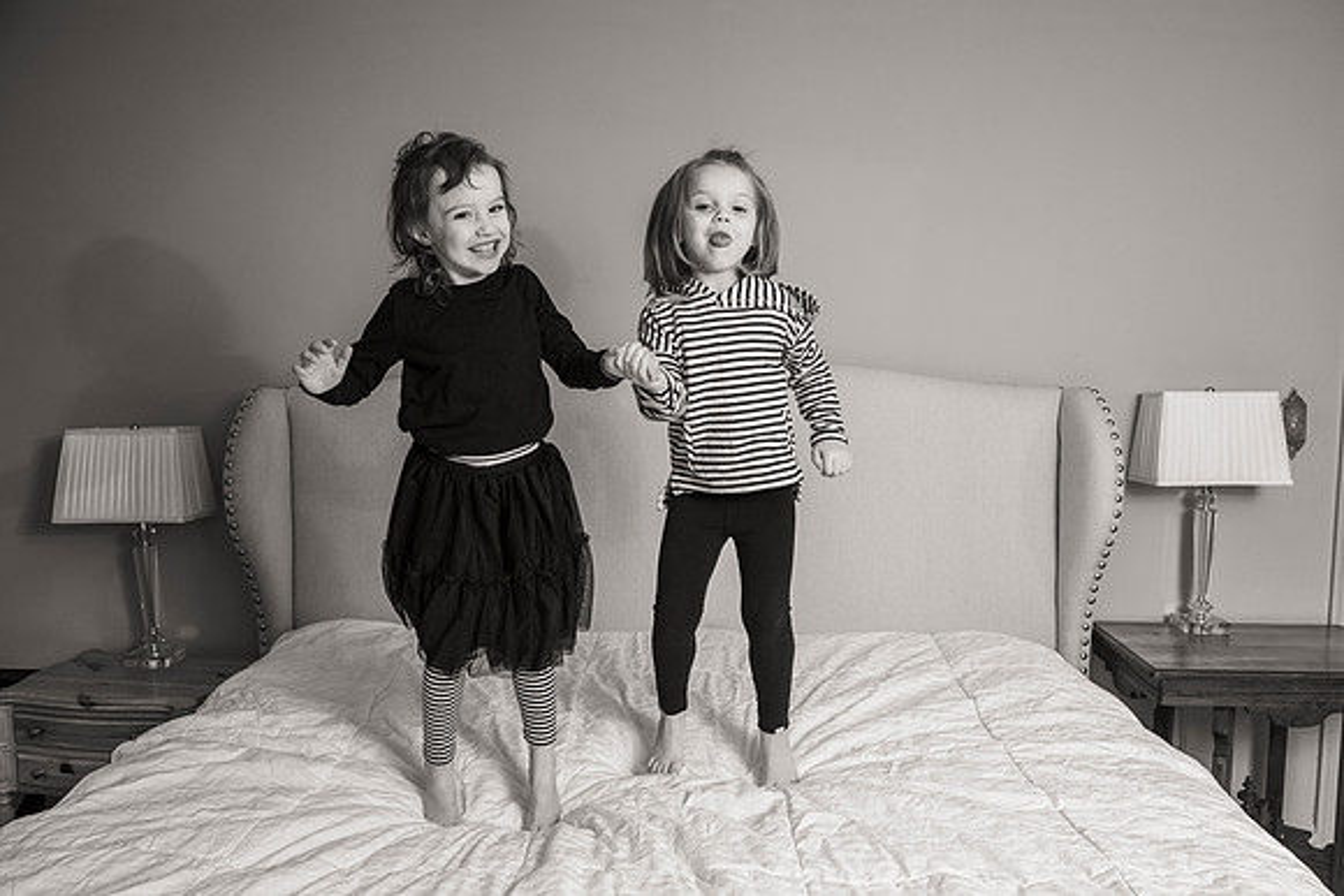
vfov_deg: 45.5
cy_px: 448
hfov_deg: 64.3
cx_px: 695
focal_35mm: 29
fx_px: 1070
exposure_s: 1/200
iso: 400
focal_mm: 27
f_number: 5.6
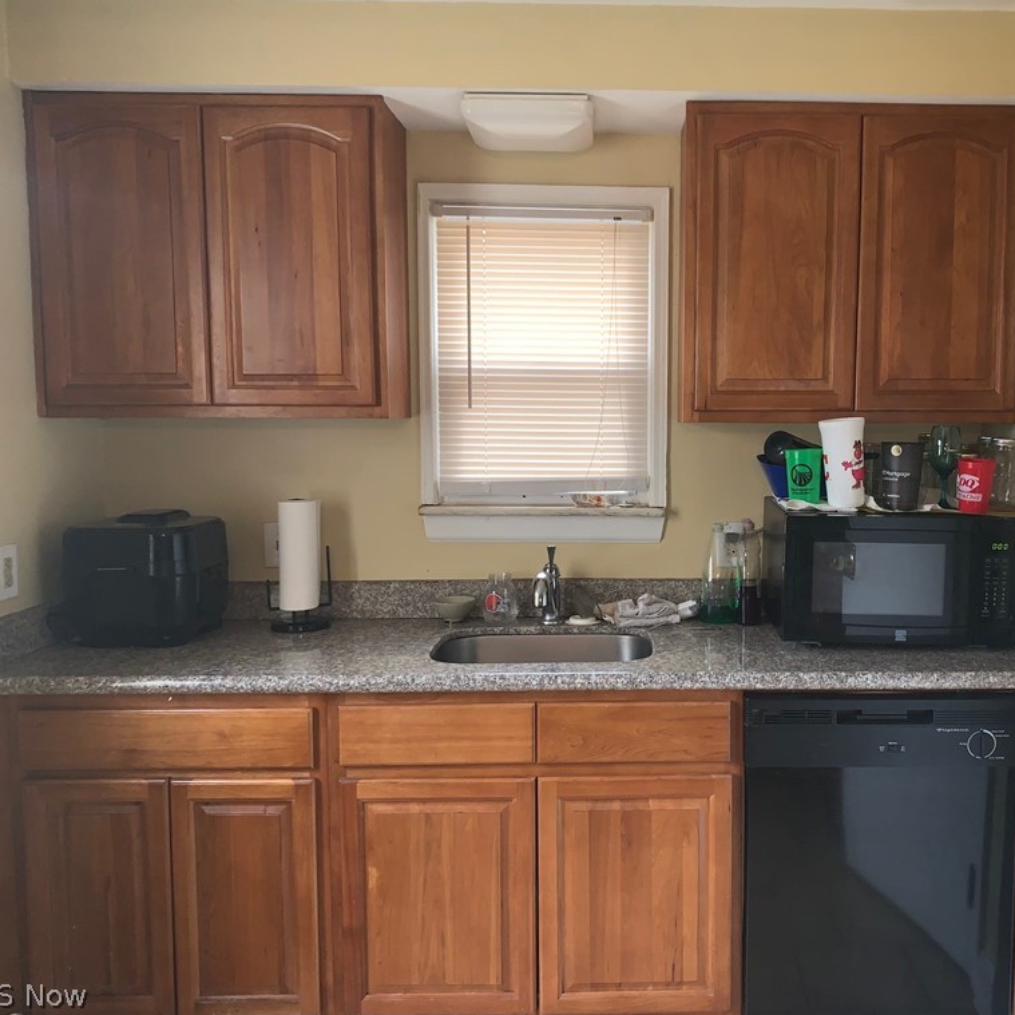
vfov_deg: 52.5
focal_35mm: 31
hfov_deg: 52.0
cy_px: 504
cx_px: 633
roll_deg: -0.9
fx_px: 1028
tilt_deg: -4.7
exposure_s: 1/15
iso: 40
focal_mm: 4.25
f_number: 1.8
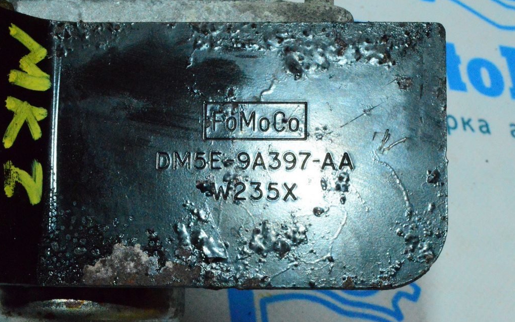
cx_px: 257
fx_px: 1186
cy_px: 164
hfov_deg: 24.5
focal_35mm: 85
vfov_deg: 15.4
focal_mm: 55
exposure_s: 1/80
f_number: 36
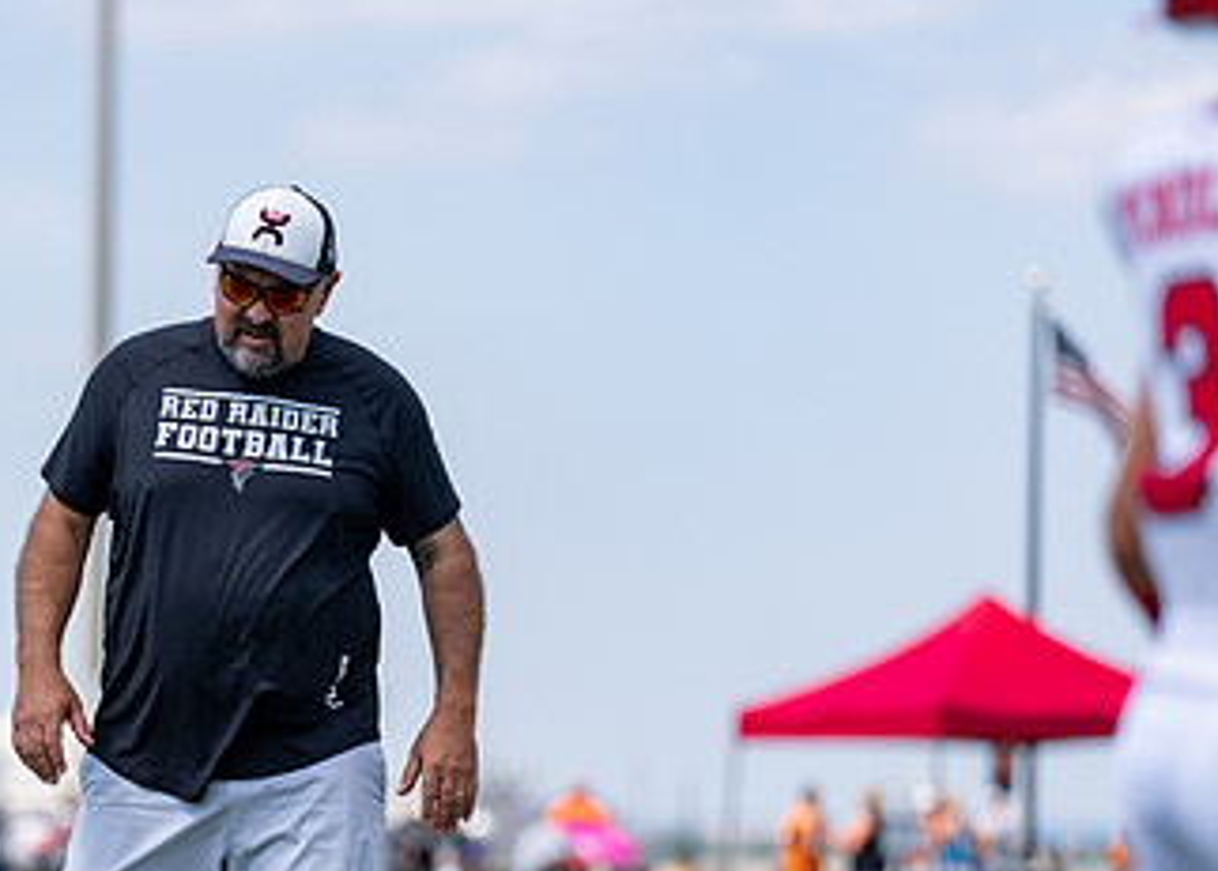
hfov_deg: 7.4
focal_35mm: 273
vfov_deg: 5.3
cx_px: 170
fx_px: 9448
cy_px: 690
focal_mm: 144
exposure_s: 1/2500
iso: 200
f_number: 2.8
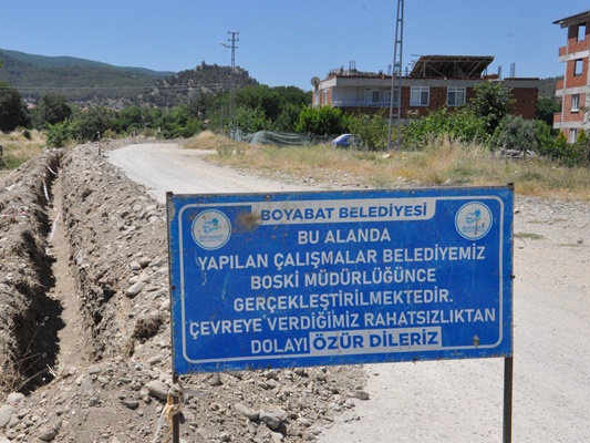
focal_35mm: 53
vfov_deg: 27.5
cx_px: 247
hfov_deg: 36.1
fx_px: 904
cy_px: 249
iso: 2000
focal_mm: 28
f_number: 18
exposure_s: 1/1250
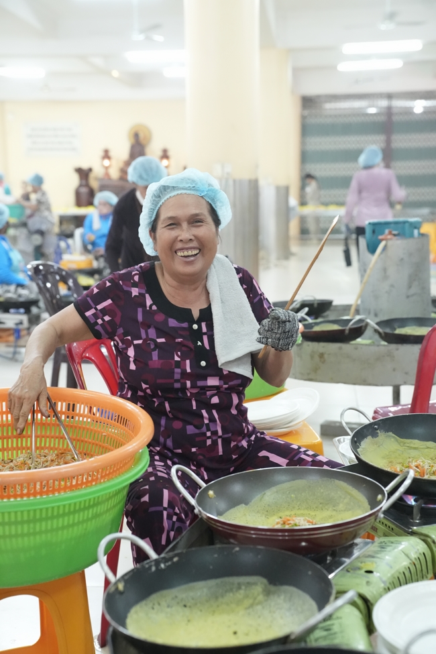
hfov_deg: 26.5
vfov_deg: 38.9
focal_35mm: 51
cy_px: 327
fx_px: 926
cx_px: 218
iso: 8000
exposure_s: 1/100
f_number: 4
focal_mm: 51
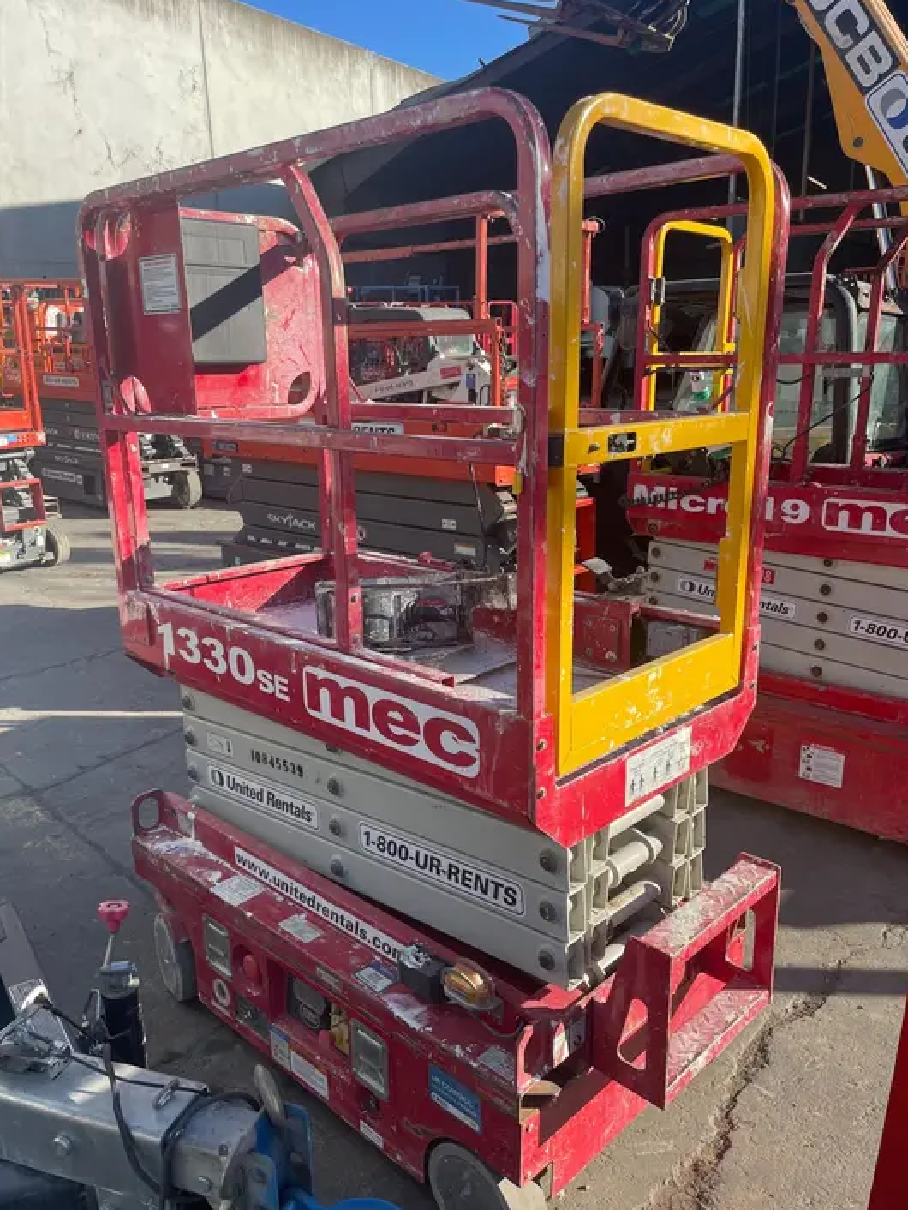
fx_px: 944
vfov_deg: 65.3
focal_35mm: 27
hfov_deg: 51.4
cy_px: 611
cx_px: 451
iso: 32
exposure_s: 1/1383
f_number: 1.6
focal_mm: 4.2
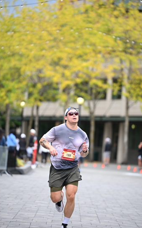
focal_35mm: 180
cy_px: 115
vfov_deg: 11.6
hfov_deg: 7.3
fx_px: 1114
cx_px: 71
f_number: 2.8
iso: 640
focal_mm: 175
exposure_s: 1/1600
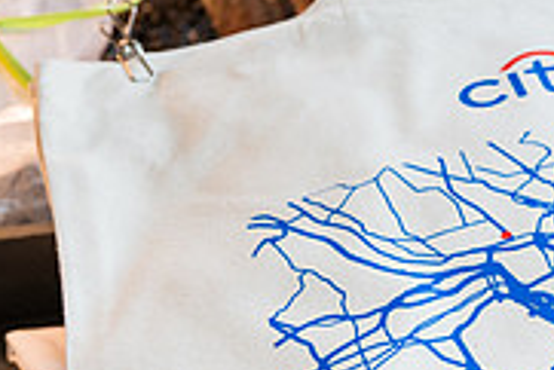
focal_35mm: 107
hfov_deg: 18.4
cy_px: 129
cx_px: 602
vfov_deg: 12.8
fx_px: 1648
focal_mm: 32
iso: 640
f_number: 4
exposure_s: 1/160
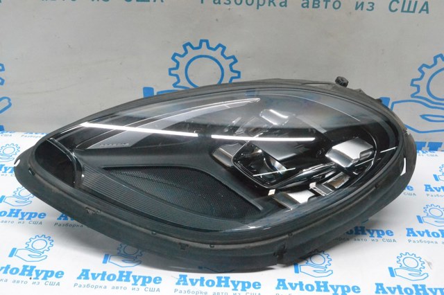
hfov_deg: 49.6
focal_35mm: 39
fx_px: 481
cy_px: 148
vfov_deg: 34.2
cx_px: 222
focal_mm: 26
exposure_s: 1/160
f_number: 10
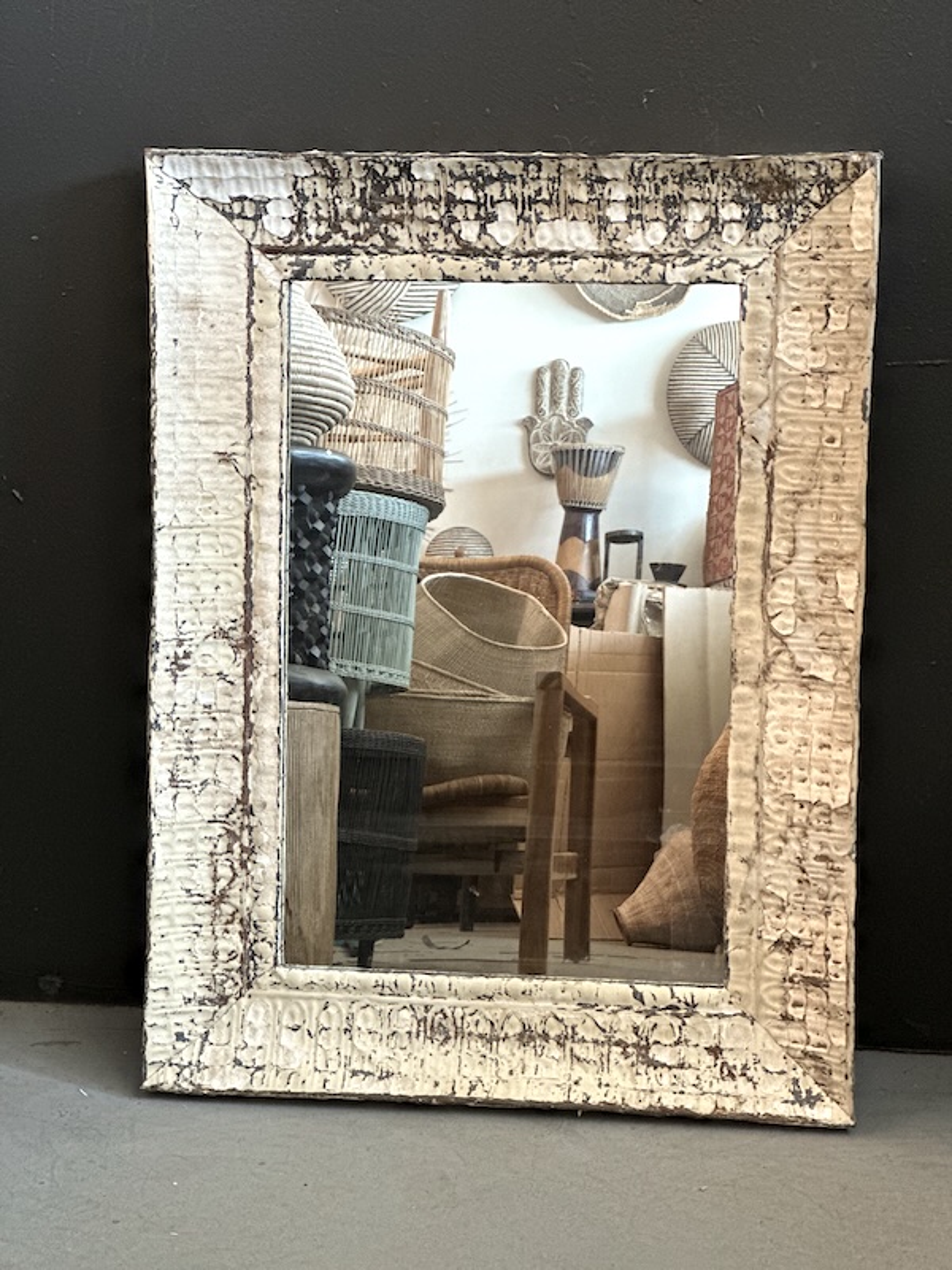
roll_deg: +0.2
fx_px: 2824
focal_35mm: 77
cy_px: 635
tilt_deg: -14.8
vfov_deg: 25.3
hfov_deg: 19.1
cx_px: 476
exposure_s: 1/35
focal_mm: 9
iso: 400
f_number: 2.8
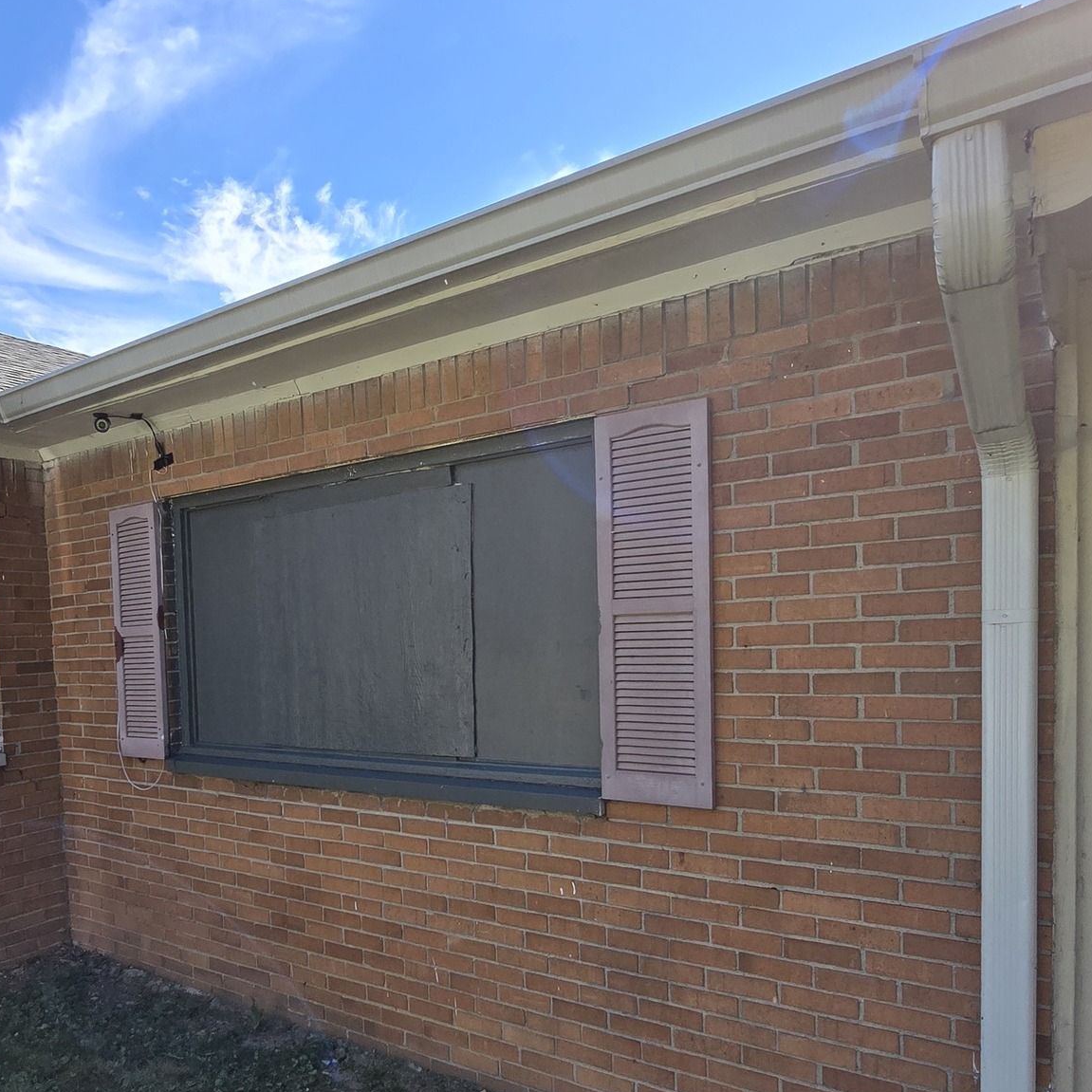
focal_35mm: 23
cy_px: 671
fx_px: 821
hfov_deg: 66.5
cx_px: 431
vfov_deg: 66.4
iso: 50
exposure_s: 1/1044
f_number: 2.2
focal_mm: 2.2
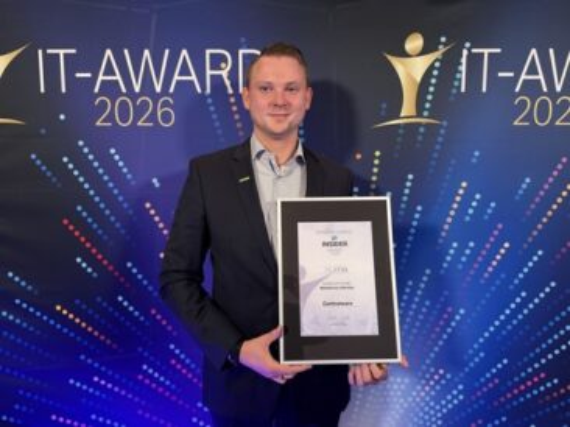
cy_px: 214
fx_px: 395
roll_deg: -0.1
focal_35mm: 24
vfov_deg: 56.8
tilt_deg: -6.9
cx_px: 285
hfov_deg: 71.6
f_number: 1.78
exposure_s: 1/50
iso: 160
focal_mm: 6.76
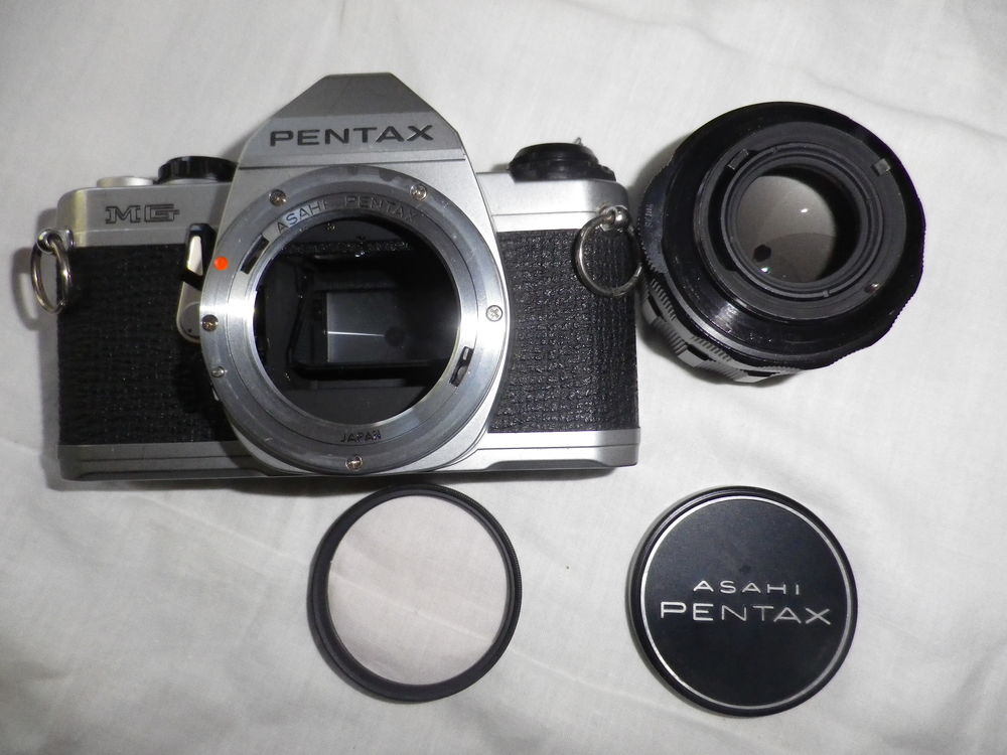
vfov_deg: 54.9
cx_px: 504
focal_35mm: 25
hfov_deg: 69.4
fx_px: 727
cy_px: 378
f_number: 7.1
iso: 400
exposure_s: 1/50
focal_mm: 4.5
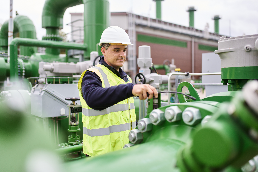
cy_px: 86
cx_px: 129
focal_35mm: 35
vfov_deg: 37.9
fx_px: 251
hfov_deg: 54.4
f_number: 1.4
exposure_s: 1/1250
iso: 80
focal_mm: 35
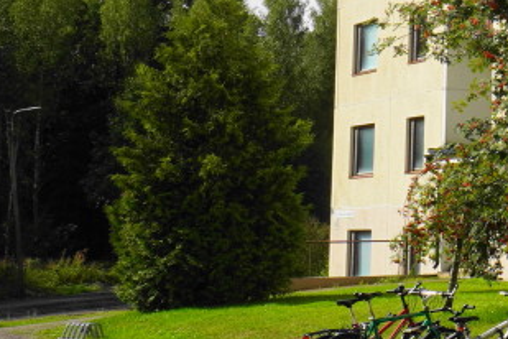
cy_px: 143
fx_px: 1580
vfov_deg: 12.2
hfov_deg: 14.6
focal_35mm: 112
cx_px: 1055
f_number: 10
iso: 100
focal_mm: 16
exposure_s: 1/200
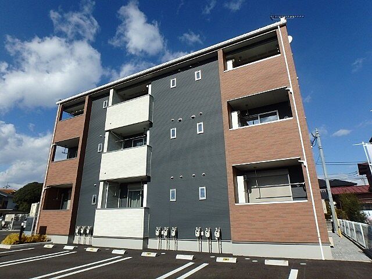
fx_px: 226
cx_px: 186
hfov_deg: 79.0
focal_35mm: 21
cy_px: 140
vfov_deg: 63.4
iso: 125
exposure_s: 1/800
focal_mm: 3.7
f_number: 6
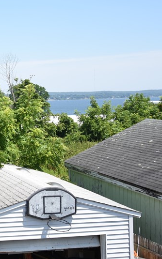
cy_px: 91
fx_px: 438
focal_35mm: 62
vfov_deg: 32.8
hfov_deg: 18.6
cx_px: -80
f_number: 5.6
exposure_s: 1/250
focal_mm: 20
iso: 100
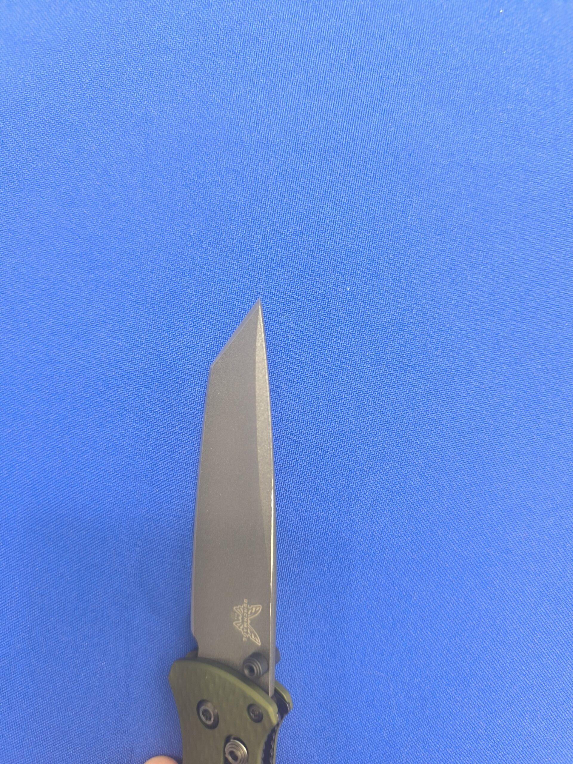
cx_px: 286
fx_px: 508
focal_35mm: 23
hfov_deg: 58.9
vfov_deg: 73.9
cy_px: 382
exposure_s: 1/25
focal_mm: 6.14
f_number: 1.65
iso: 1250
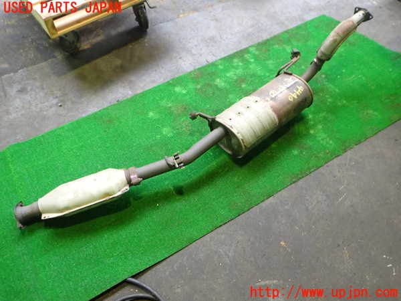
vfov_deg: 46.8
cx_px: 200
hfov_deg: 60.0
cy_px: 150
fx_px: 348
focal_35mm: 30
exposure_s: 1/30
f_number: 2.3
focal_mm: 5.4
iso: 400
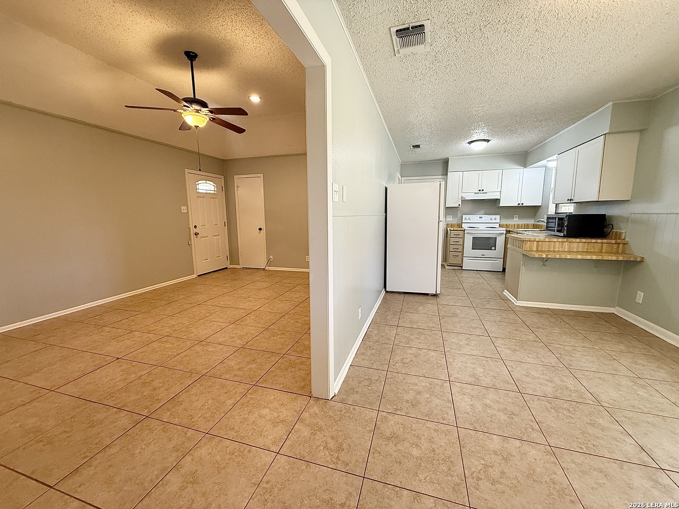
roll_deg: +0.5
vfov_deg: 85.7
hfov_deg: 102.1
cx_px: 340
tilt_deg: -7.7
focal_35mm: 14
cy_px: 254
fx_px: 275
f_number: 2.2
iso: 250
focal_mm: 2.22
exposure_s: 1/60
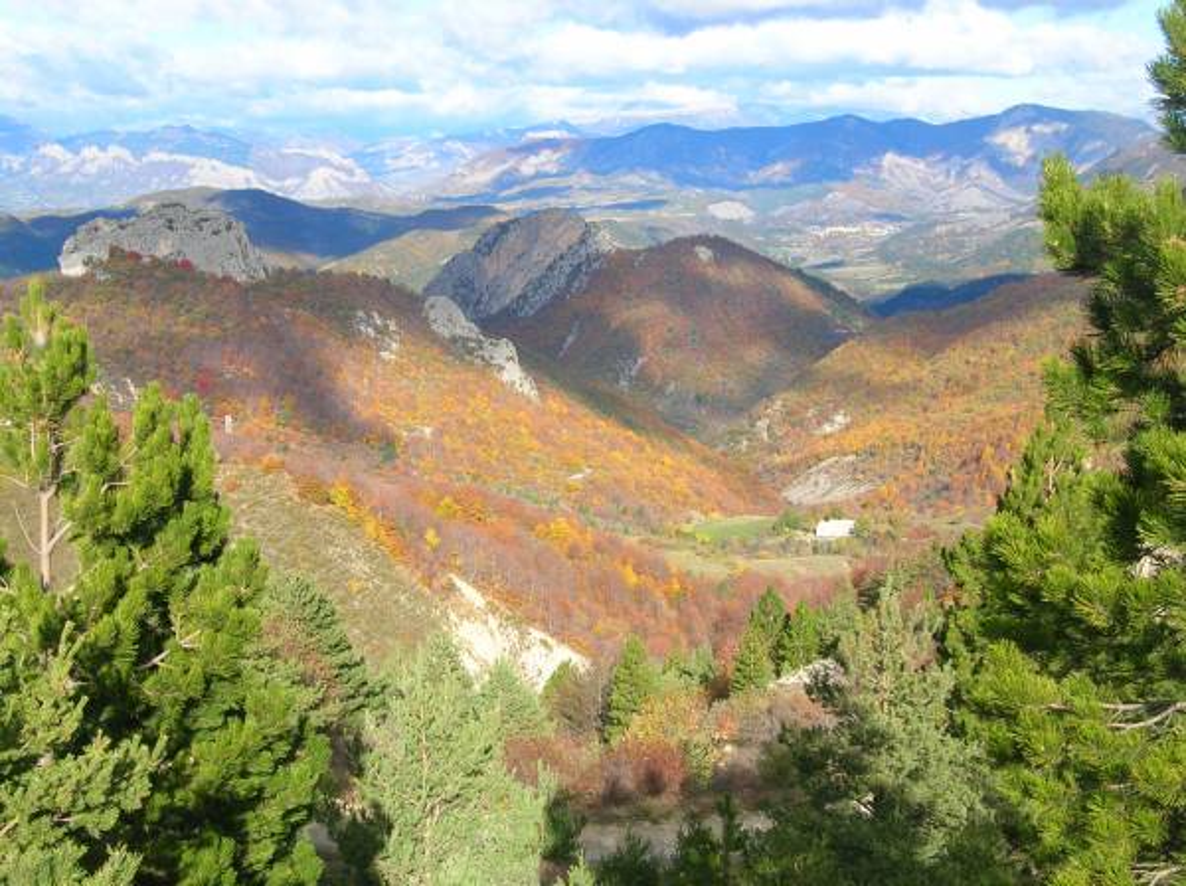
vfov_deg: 28.0
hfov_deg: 36.9
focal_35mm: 52
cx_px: 593
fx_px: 1779
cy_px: 443
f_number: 4.2
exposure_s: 1/287
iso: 50
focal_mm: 8.7
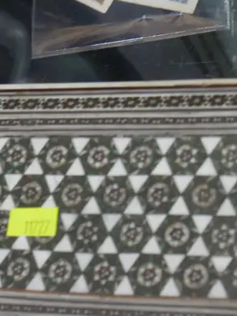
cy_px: 284
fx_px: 839
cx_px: 224
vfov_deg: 20.9
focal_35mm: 92
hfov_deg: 15.8
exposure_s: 1/60
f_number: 4
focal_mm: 17
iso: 200
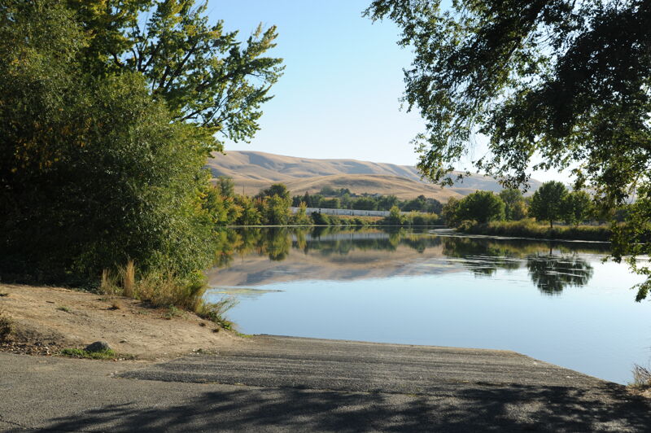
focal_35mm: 36
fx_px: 650
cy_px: 216
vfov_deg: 36.8
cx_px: 326
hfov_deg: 53.2
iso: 200
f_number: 10
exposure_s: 1/320
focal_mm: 36
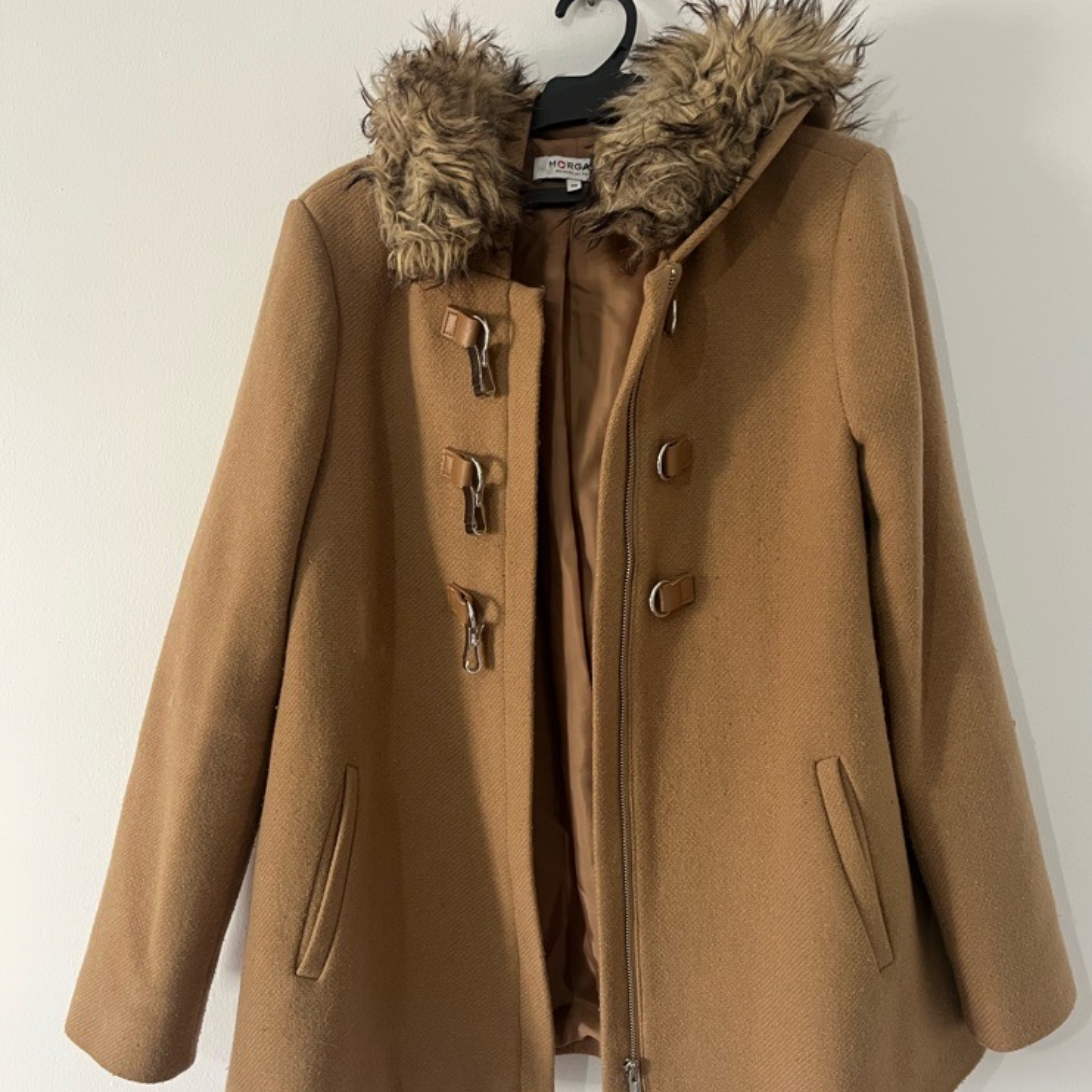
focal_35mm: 31
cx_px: 548
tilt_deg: -6.1
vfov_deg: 52.4
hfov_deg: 52.5
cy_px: 615
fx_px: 1106
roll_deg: -0.8
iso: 250
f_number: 1.6
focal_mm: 5.1
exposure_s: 1/60
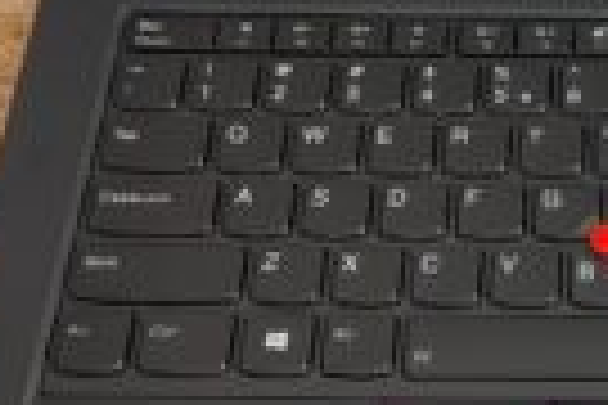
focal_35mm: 120
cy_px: -32
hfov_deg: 16.6
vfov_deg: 11.3
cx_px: 635
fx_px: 2027
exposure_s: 1/100
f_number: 1.8
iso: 200
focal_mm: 4.81
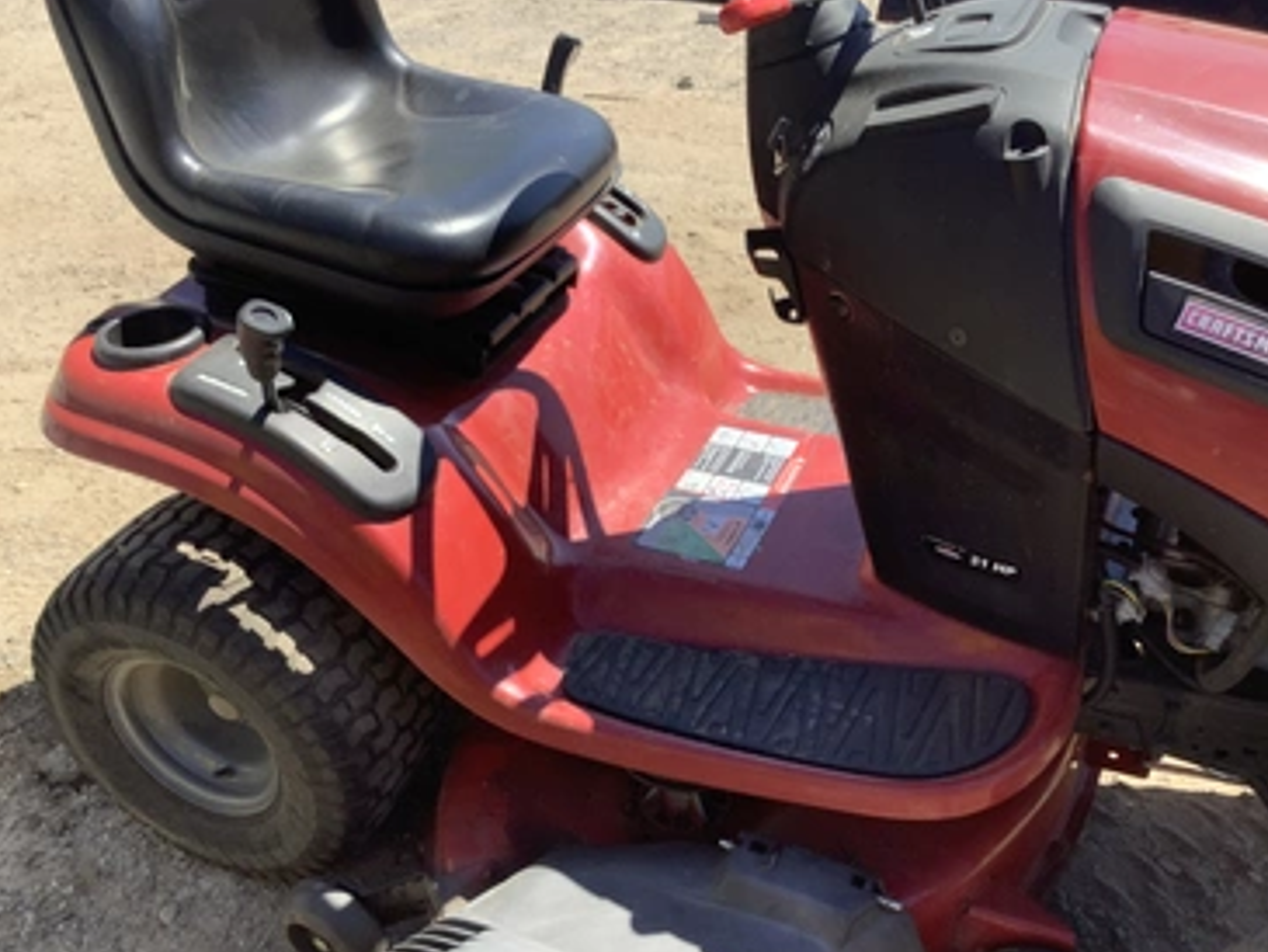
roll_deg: +1.1
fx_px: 1246
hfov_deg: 53.9
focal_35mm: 34
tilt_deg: -36.4
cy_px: 490
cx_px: 601
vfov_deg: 41.8
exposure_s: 1/532
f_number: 2.4
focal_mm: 3.3
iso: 25
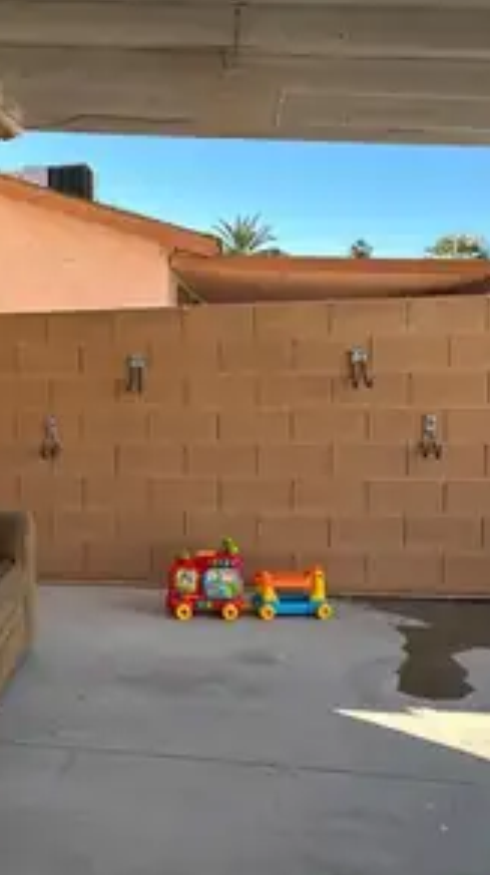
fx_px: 904
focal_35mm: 39
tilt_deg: -6.6
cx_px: 63
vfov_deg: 51.7
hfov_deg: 29.3
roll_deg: +1.4
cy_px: 433
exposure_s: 1/833
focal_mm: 5.7
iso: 50
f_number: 1.5
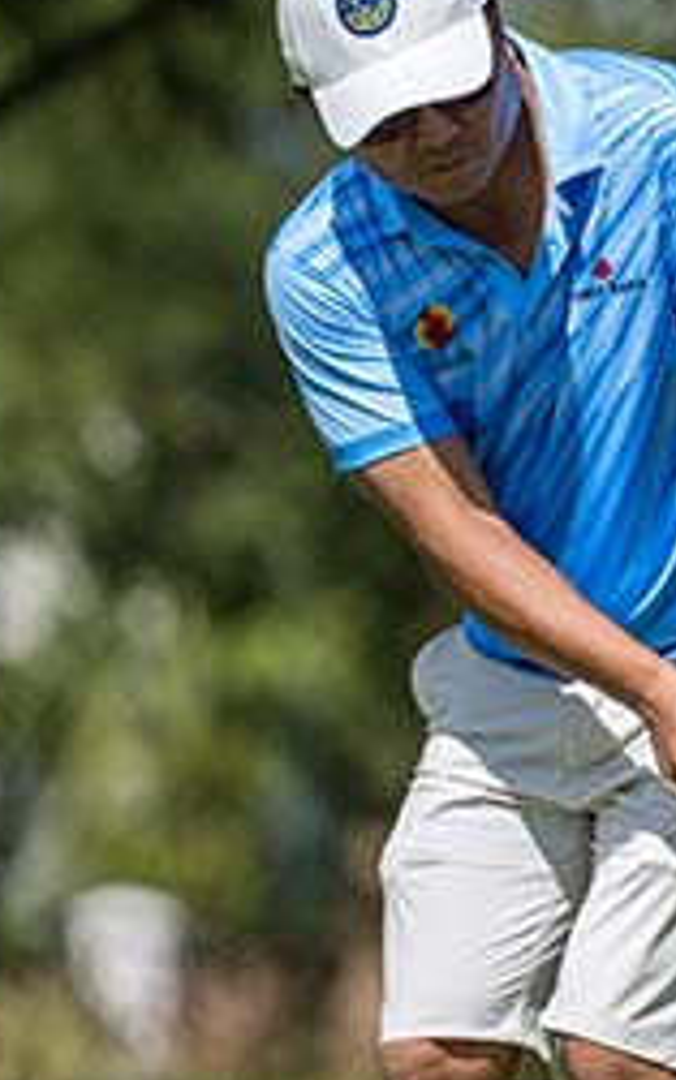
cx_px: 1038
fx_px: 22360
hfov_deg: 1.7
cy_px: 452
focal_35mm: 759
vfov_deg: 2.8
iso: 220
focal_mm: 195
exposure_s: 1/6400
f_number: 2.8
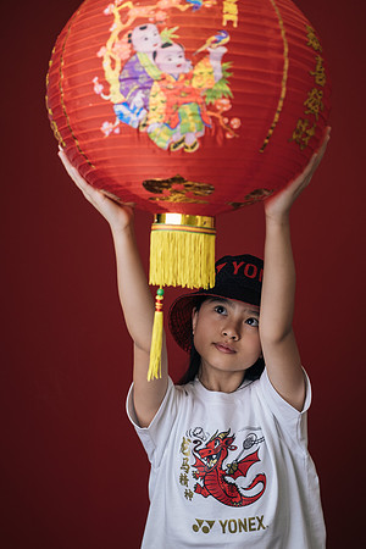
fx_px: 732
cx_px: 183
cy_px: 274
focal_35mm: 48
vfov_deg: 41.1
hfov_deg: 28.1
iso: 400
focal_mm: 32.1
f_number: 3.2
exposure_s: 1/125
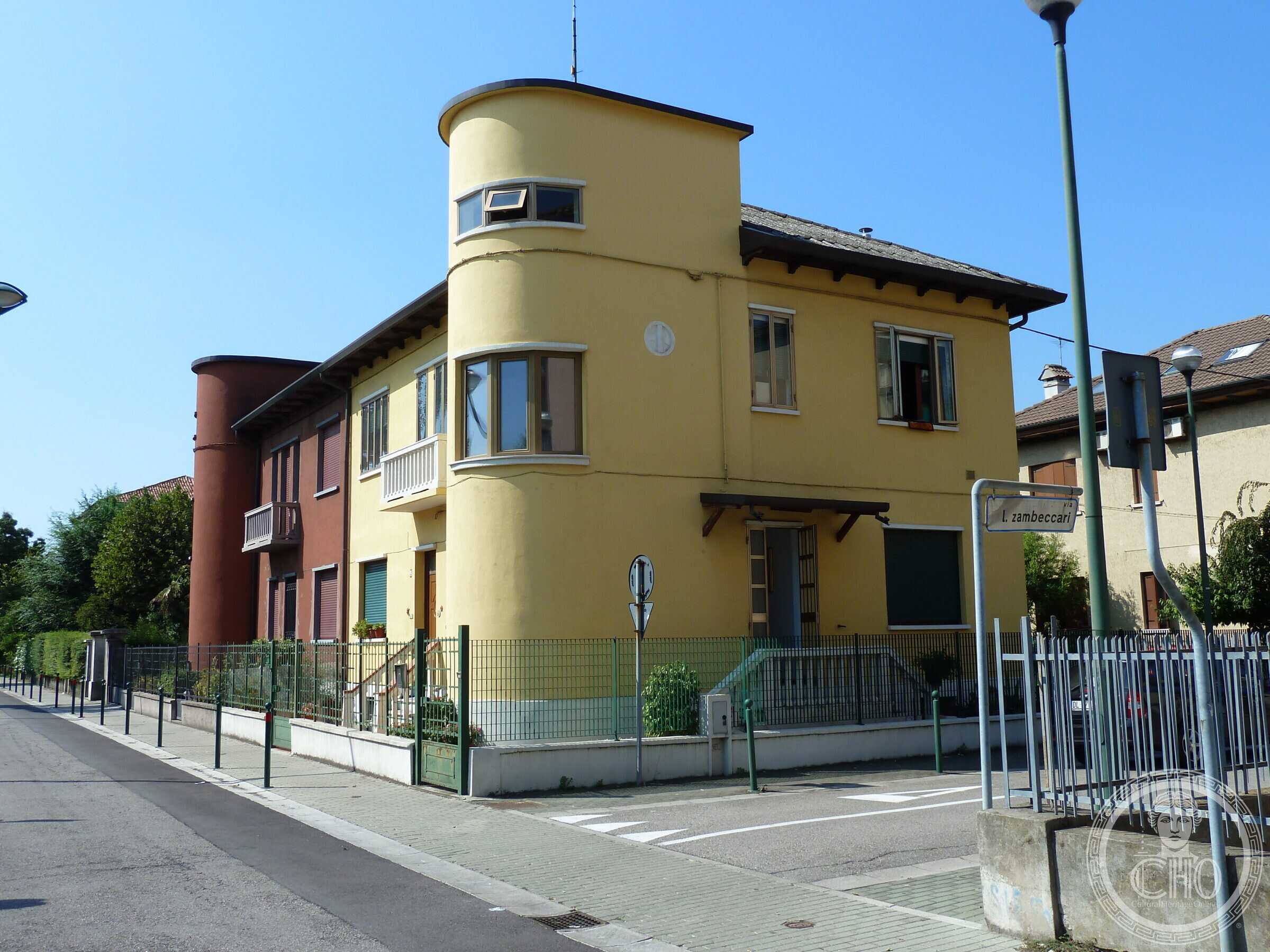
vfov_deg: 44.2
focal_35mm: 32
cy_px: 476
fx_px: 1174
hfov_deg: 56.8
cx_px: 635
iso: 80
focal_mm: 5.3
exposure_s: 1/500
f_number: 4
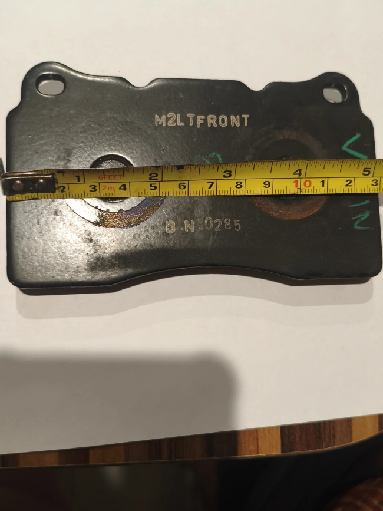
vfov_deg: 56.8
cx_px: 204
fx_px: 472
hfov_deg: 44.1
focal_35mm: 32
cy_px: 271
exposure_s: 1/50
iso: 500
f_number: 1.5
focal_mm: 4.94
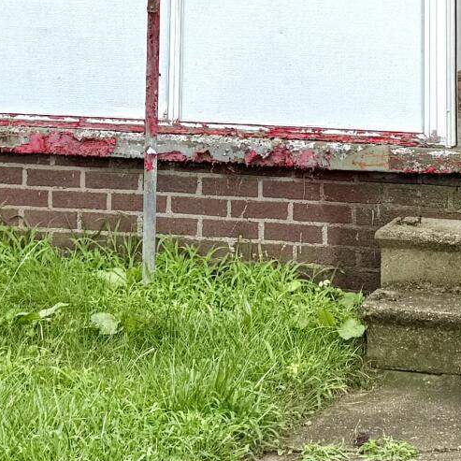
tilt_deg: +6.7
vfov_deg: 12.6
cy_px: -304
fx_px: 1944
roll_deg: -1.2
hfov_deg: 13.5
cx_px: 245
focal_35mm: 129
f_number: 1.78
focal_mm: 6.76
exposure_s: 1/1553
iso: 80
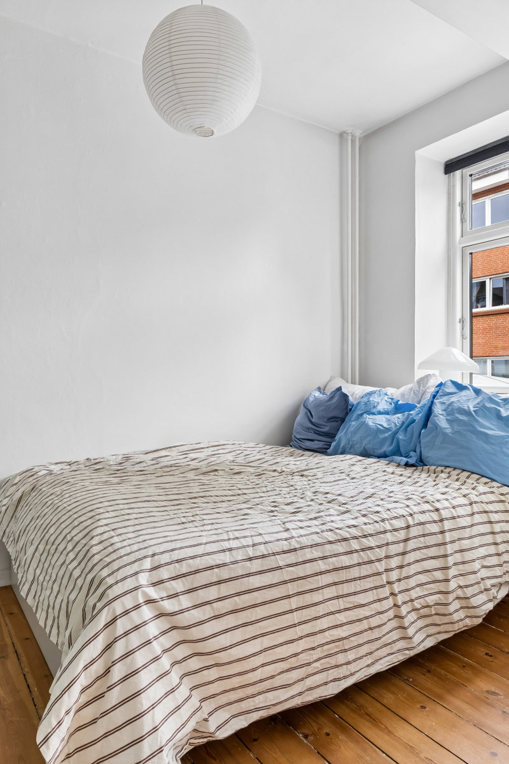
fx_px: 525
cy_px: 382
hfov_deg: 51.7
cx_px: 254
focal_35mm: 25
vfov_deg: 72.1
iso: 200
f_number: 8
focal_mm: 16.5
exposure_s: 1/4
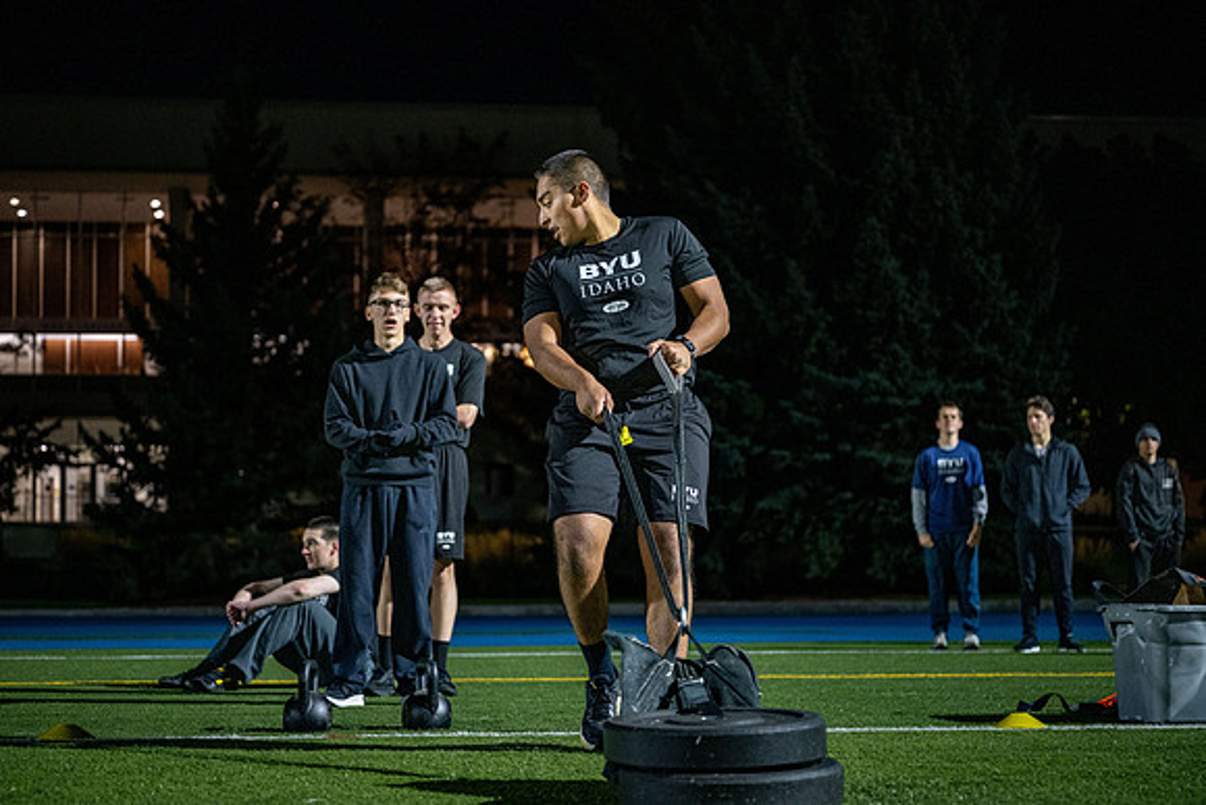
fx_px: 2158
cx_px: 600
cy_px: 404
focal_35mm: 64
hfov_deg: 31.2
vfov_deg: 21.1
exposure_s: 1/250
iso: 2000
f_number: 2.8
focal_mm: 64
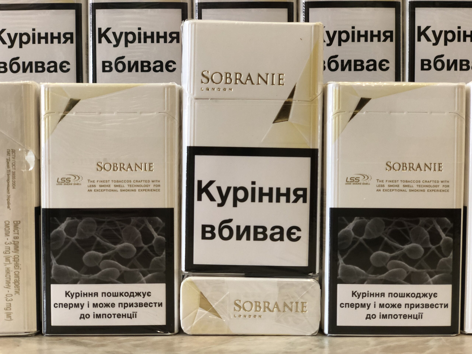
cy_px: 177
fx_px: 709
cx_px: 236
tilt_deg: -1.1
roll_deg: +0.2
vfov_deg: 28.0
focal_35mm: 52
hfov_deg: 36.8
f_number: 2.4
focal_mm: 6
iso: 100
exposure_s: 1/33
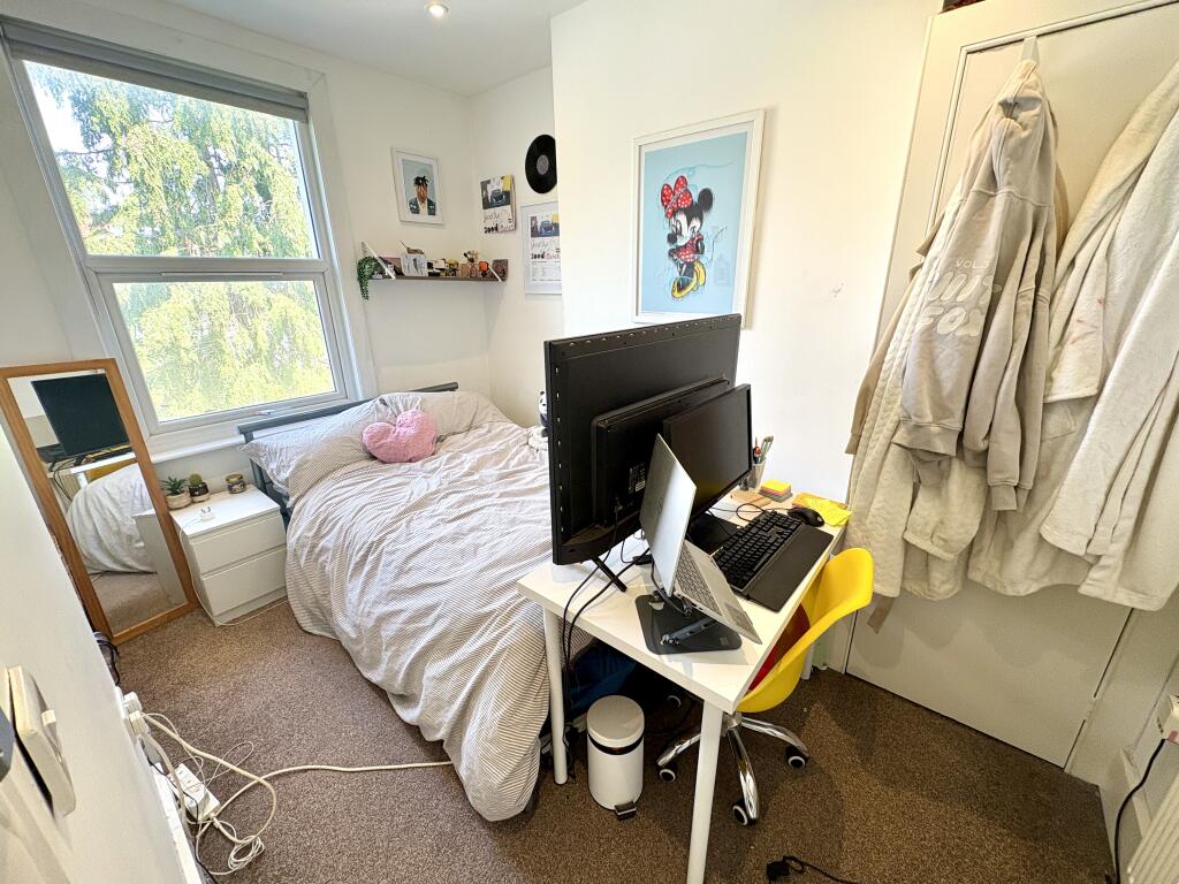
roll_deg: +1.5
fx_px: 477
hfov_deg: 102.1
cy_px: 442
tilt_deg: -18.5
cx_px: 590
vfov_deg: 85.7
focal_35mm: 14
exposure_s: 1/100
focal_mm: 2.22
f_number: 2.2
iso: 100
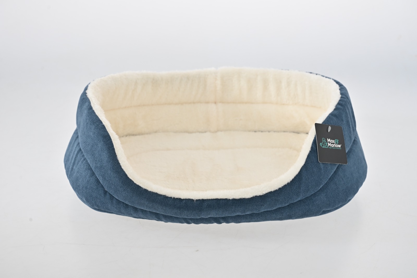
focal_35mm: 70
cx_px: 208
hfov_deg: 28.8
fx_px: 811
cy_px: 139
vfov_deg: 19.4
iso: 320
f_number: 9
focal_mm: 70
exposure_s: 1/125
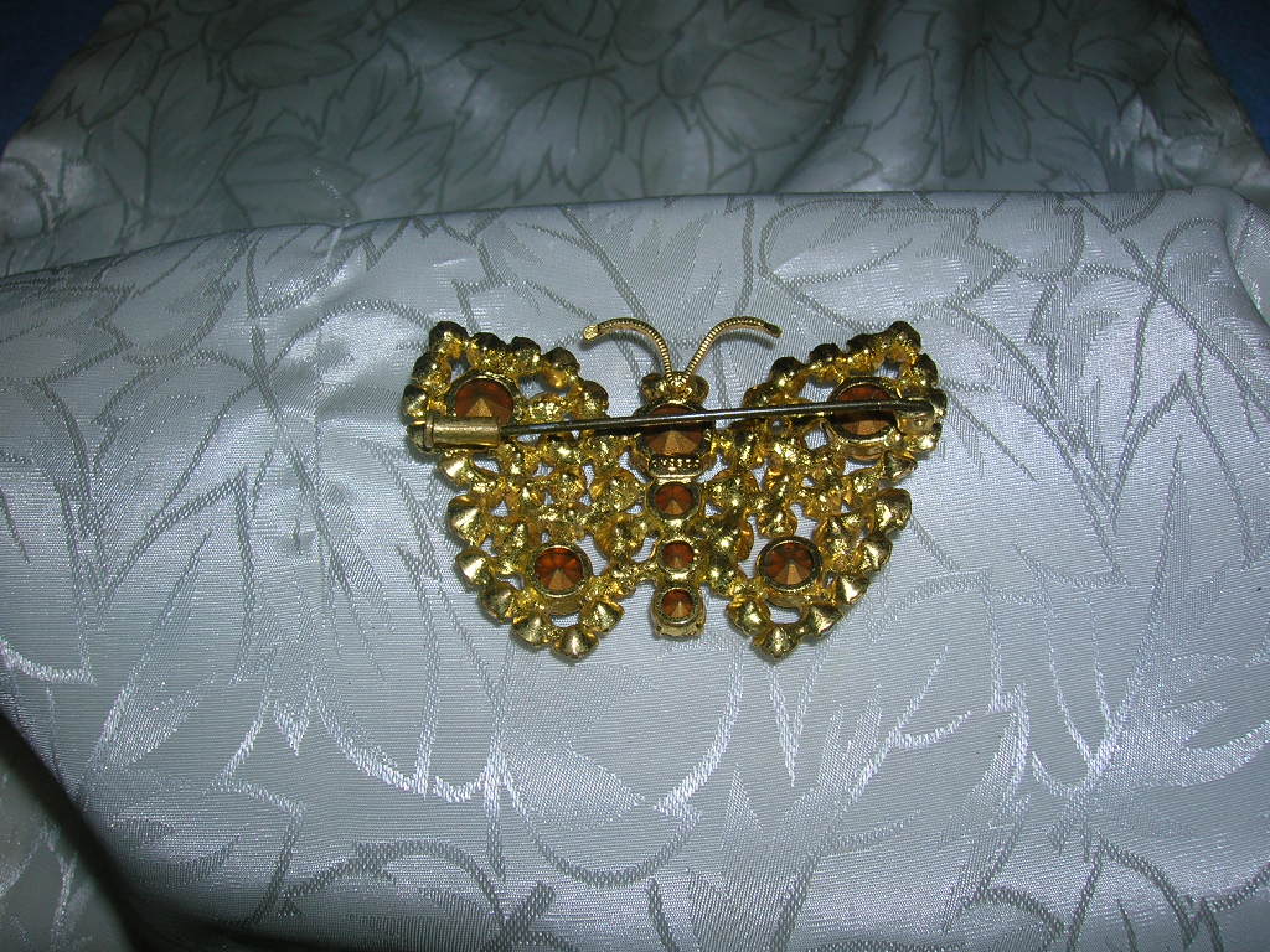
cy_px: 476
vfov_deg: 41.8
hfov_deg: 54.0
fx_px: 1247
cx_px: 635
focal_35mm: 34
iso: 50
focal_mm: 5.7
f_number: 4.9
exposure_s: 1/60.1
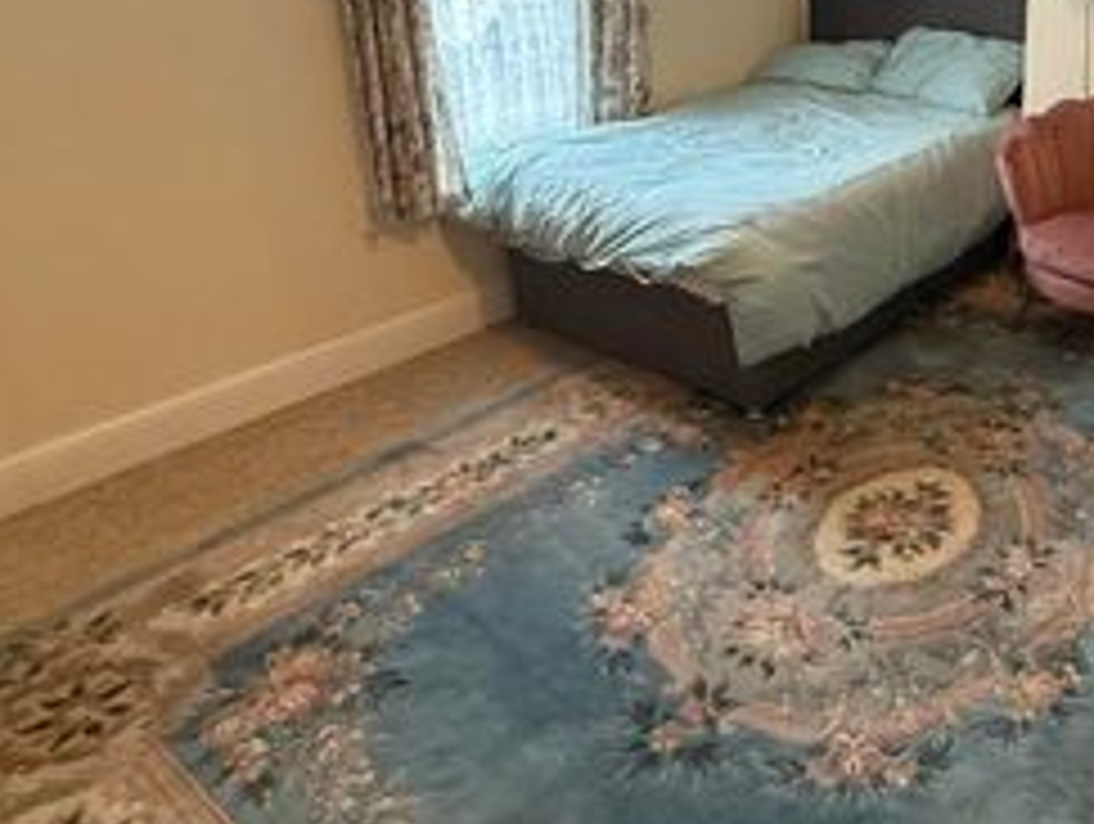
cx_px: 810
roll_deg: +0.6
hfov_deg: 69.4
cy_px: 212
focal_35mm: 23
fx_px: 728
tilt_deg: -18.9
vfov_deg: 56.3
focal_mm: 2.22
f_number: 2.2
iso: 400
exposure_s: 1/50
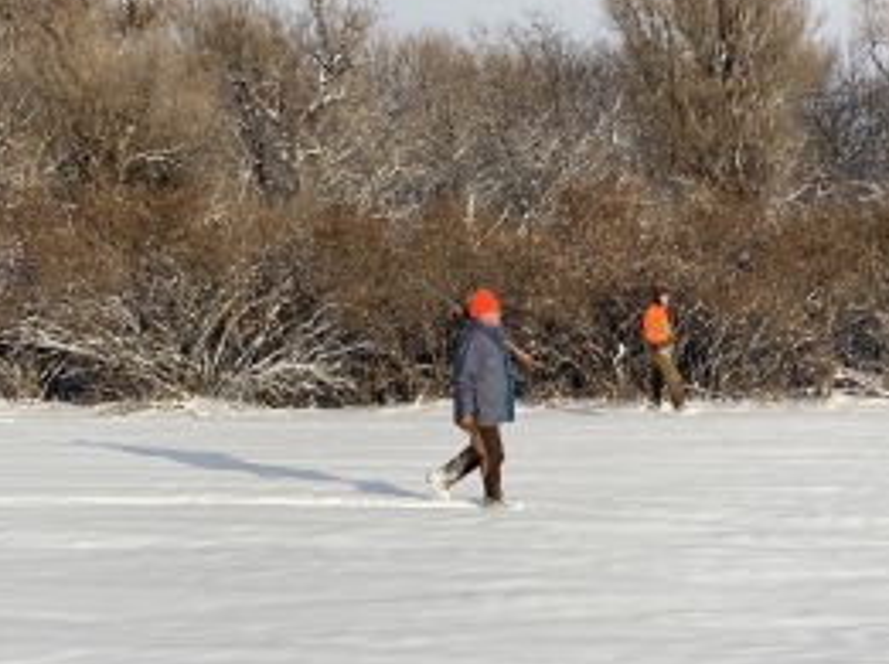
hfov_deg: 26.5
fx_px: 1872
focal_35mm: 73
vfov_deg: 20.1
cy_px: 358
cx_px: 610
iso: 20
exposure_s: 1/2994
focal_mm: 6
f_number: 2
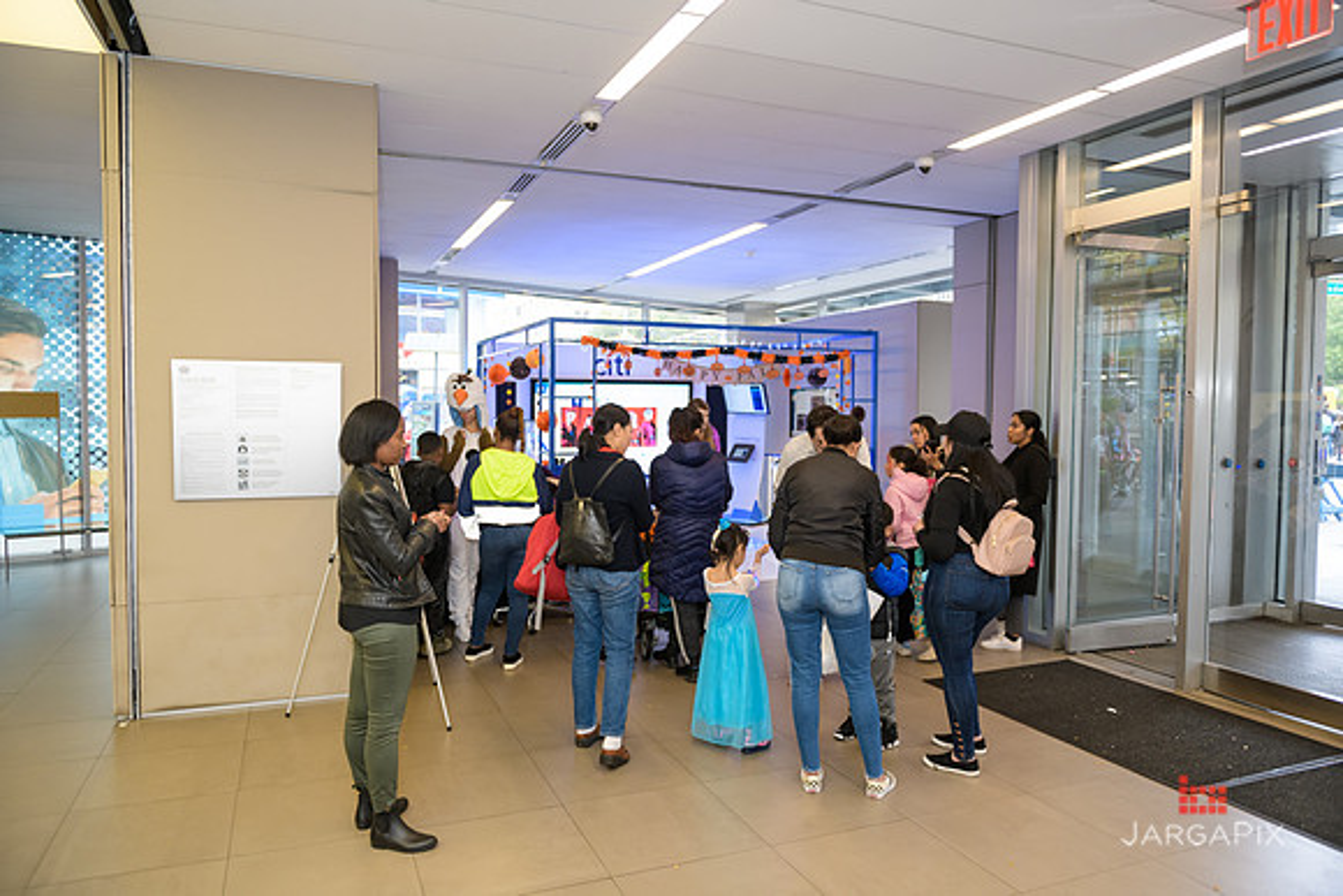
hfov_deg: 73.7
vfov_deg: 53.2
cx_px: 672
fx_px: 896
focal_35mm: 24
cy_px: 448
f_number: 3.2
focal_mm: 24
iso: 800
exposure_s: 1/125
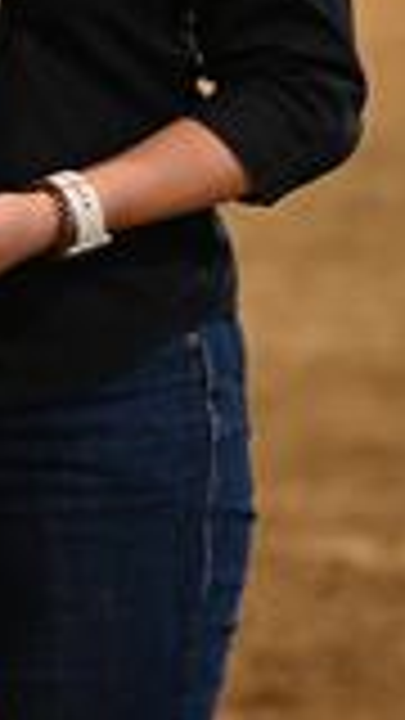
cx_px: -220
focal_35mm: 434
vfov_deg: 5.0
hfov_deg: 2.8
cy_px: 288
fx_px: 8286
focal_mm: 95
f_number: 2.8
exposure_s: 1/640
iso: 8000
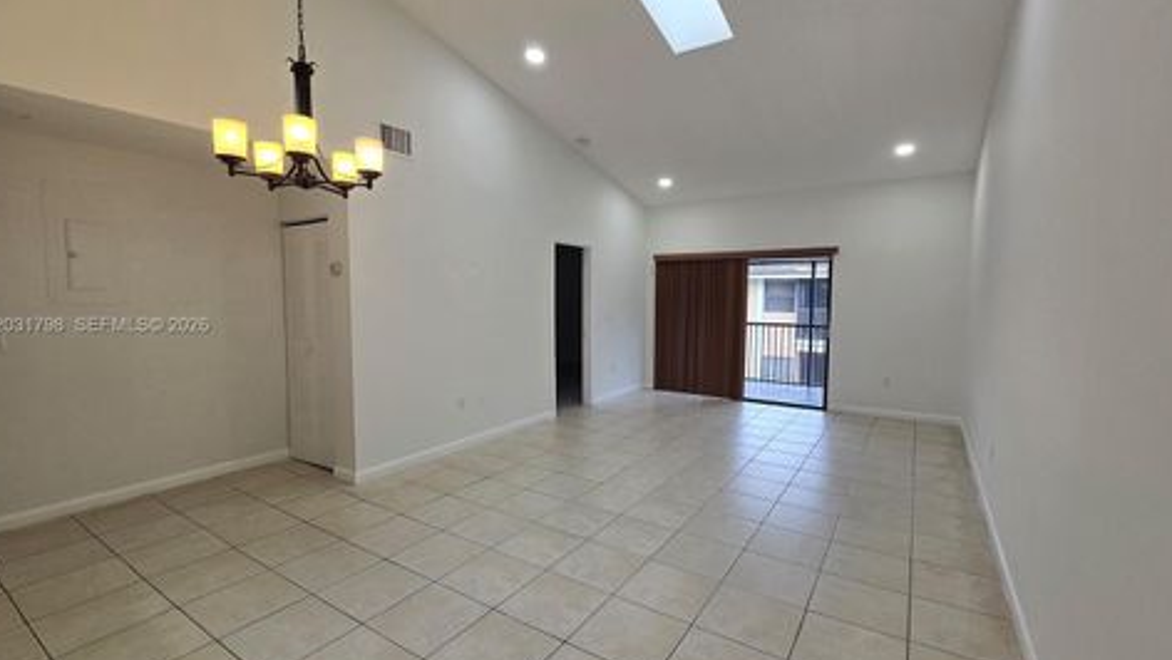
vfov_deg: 70.6
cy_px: 326
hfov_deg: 103.0
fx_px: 466
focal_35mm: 15
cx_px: 588
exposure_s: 1/120
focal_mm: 2.2
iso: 80
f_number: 2.2
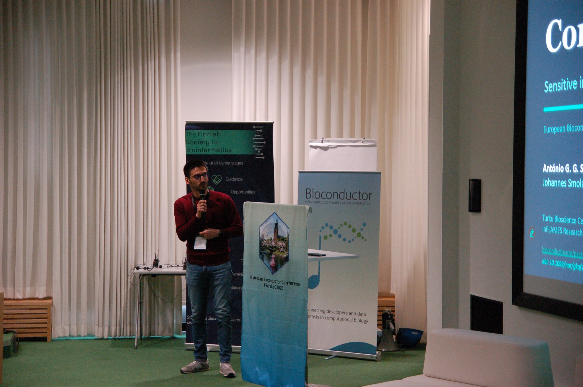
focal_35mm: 75
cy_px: 194
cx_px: 292
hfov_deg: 27.0
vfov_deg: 18.2
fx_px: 1214
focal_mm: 50
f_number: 2.8
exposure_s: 1/125
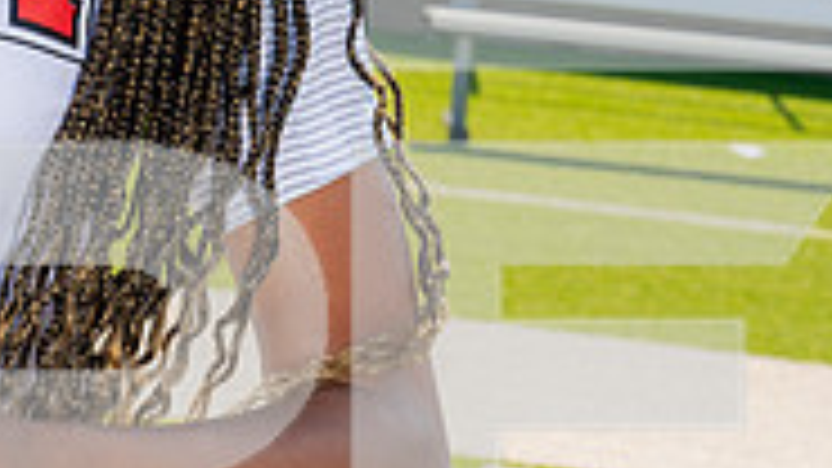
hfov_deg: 11.2
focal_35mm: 187
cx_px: -261
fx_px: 4125
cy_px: -164
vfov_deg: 6.4
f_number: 10
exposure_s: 1/250
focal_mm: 57
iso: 320
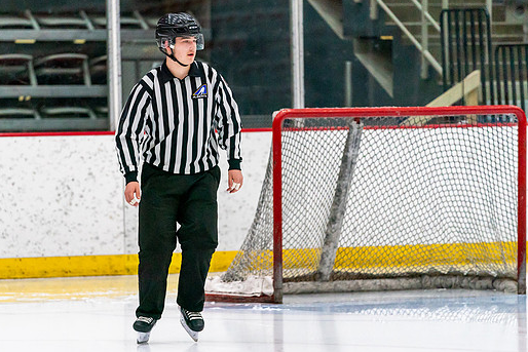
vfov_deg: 4.5
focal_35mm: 303
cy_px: 189
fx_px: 4445
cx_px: 166
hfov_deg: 6.8
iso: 3200
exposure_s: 1/1250
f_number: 2.8
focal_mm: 200
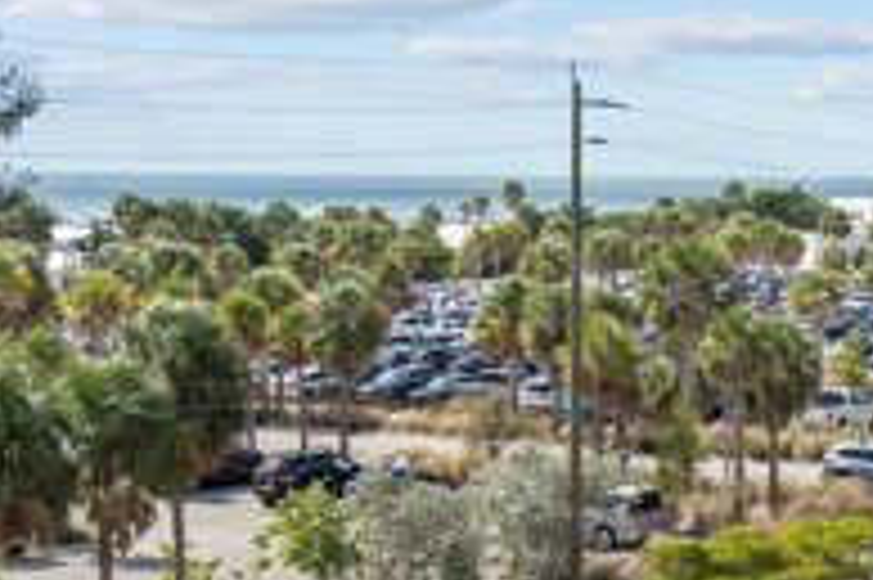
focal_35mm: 99
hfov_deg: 20.1
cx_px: 824
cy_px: 593
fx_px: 2399
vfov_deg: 13.6
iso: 100
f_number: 4
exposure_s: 1/1000
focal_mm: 25
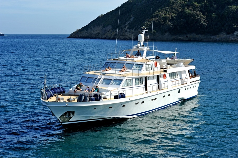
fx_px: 463
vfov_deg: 19.4
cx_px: 119
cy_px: 79
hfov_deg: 28.9
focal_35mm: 70
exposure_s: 1/500
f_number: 11
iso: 400
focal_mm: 70
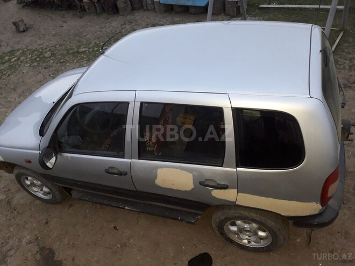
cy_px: 133
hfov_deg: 65.3
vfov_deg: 51.4
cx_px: 178
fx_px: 277
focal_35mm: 27
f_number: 1.9
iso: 160
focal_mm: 3.6
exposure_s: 1/25
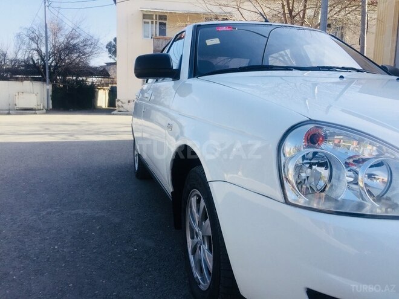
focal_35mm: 29
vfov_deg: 48.2
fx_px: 334
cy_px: 150
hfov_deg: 61.7
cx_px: 200
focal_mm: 4.15
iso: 32
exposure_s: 1/791
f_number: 2.2
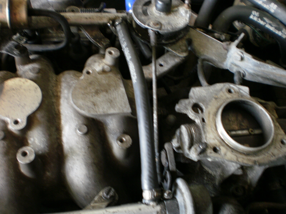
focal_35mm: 36
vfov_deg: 39.7
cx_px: 143
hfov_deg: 51.4
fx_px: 297
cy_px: 107
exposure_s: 1/10
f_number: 3.1
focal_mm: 6.3
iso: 125
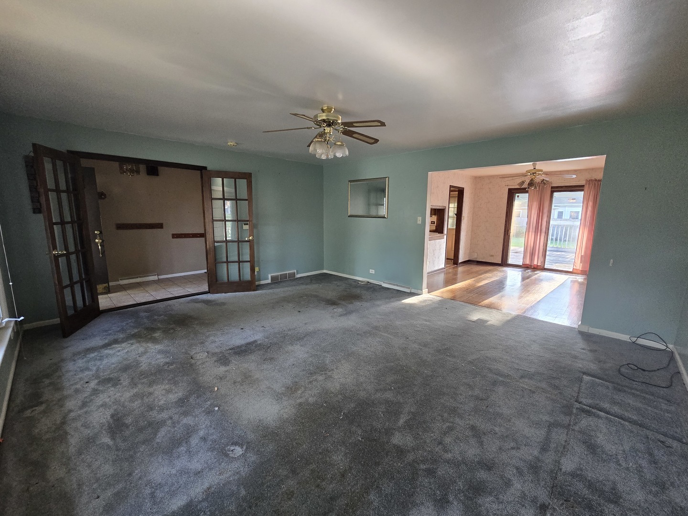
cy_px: 258
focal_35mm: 13
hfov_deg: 106.2
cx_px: 344
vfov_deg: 89.9
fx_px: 258
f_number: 2.2
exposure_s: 1/60
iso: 400
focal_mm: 2.2
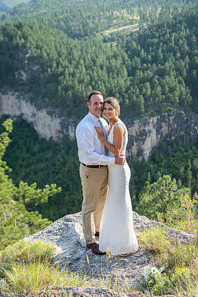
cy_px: 148
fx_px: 454
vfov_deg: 36.2
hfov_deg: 24.6
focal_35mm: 55
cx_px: 99
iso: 200
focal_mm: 55
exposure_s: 1/320
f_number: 3.5
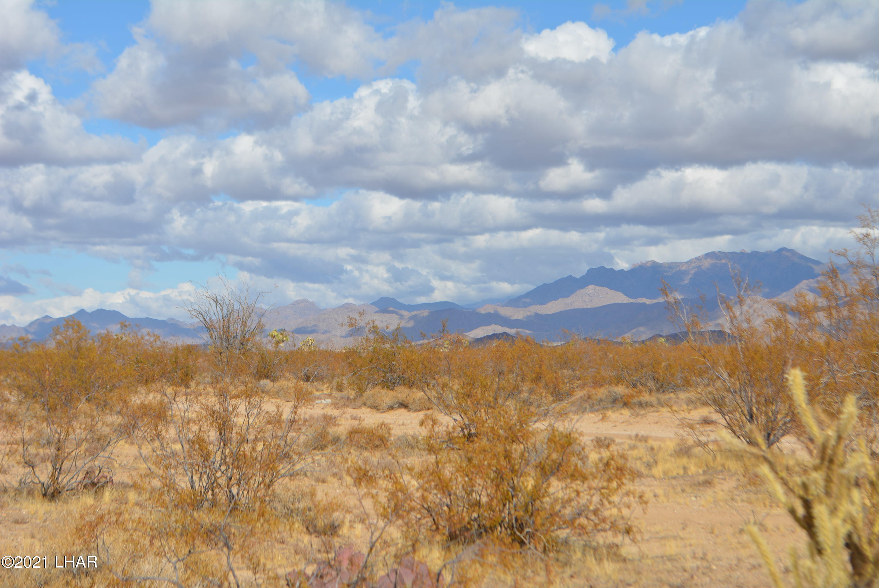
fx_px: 2016
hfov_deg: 24.6
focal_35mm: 82
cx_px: 440
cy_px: 294
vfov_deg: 16.6
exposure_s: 1/320
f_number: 9
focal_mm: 55
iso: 100
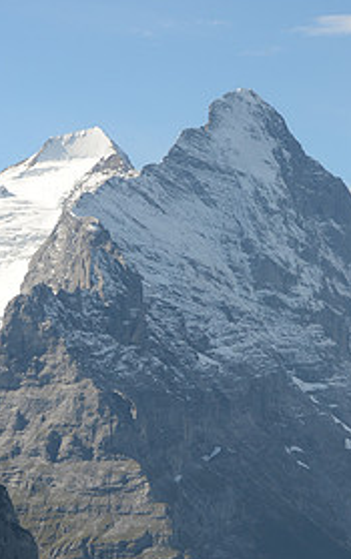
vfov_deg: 14.0
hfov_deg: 8.9
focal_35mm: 148
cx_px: 235
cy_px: 445
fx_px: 2259
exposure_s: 1/160
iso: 250
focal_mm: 70
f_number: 18
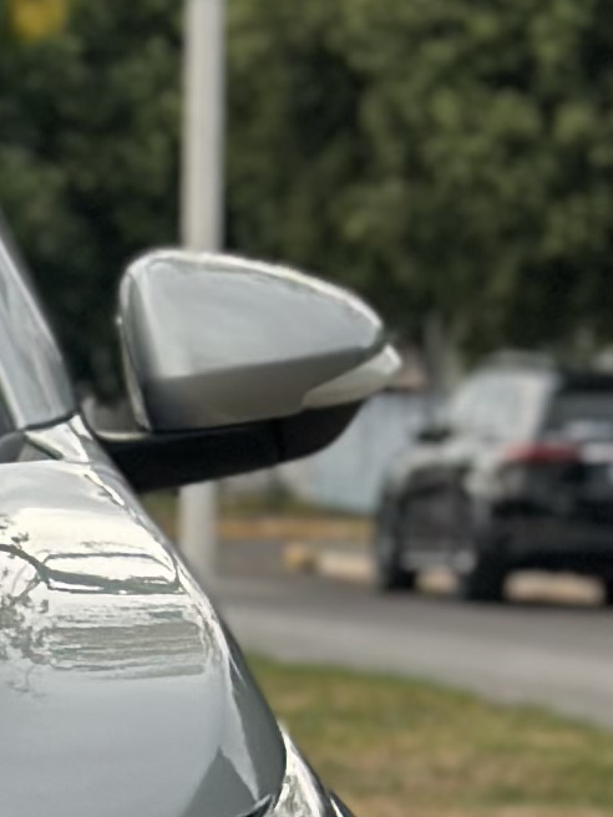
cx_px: -957
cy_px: 1003
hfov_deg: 4.9
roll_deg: -0.9
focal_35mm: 295
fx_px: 6965
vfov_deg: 6.7
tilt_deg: -4.7
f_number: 1.78
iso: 80
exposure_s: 1/1517
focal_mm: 6.86
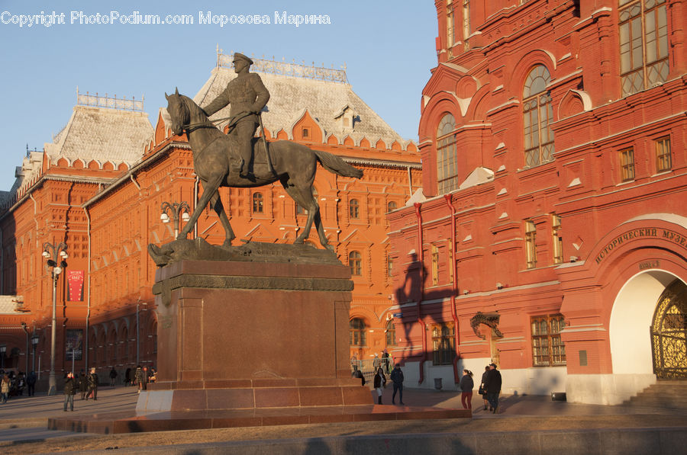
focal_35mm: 52
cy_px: 228
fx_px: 1000
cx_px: 344
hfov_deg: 37.9
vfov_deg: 25.7
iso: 400
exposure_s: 1/400
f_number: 7.1
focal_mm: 35
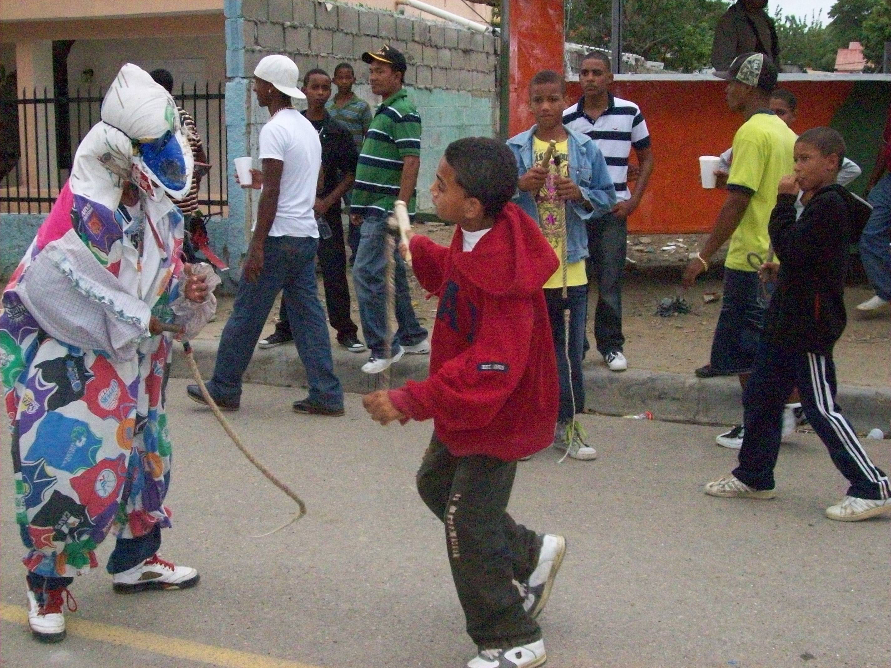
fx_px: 1158
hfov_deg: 42.1
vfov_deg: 32.2
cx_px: 446
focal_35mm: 45
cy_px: 334
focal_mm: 7.6
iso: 800
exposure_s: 1/512
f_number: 3
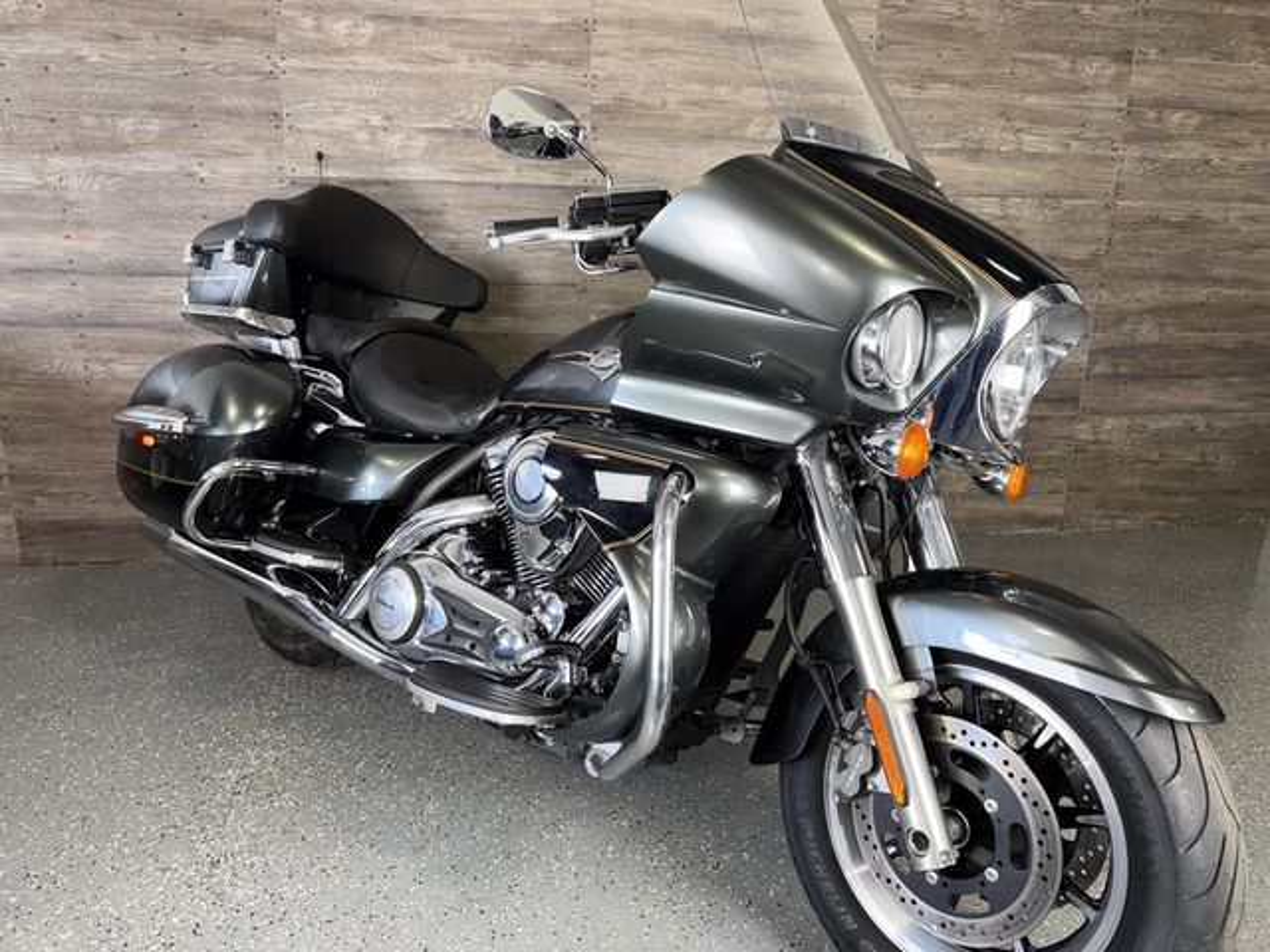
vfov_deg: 56.8
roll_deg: -0.8
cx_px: 635
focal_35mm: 24
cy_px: 476
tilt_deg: -15.6
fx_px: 881
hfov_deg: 71.6
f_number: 1.78
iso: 64
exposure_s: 1/26
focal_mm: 6.76
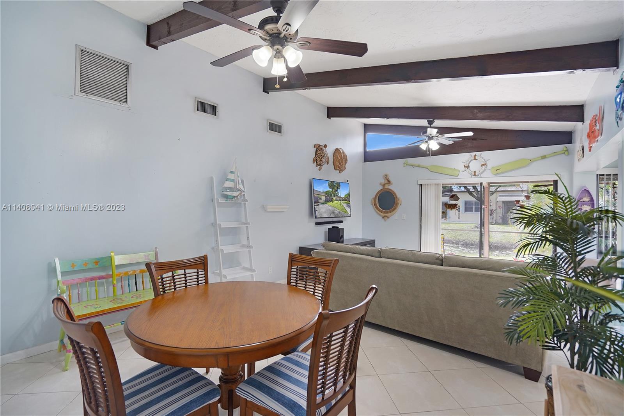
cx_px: 312
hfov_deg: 96.7
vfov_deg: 73.7
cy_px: 208
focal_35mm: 16
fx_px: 277
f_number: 4
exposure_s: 1/100
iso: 500
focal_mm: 16
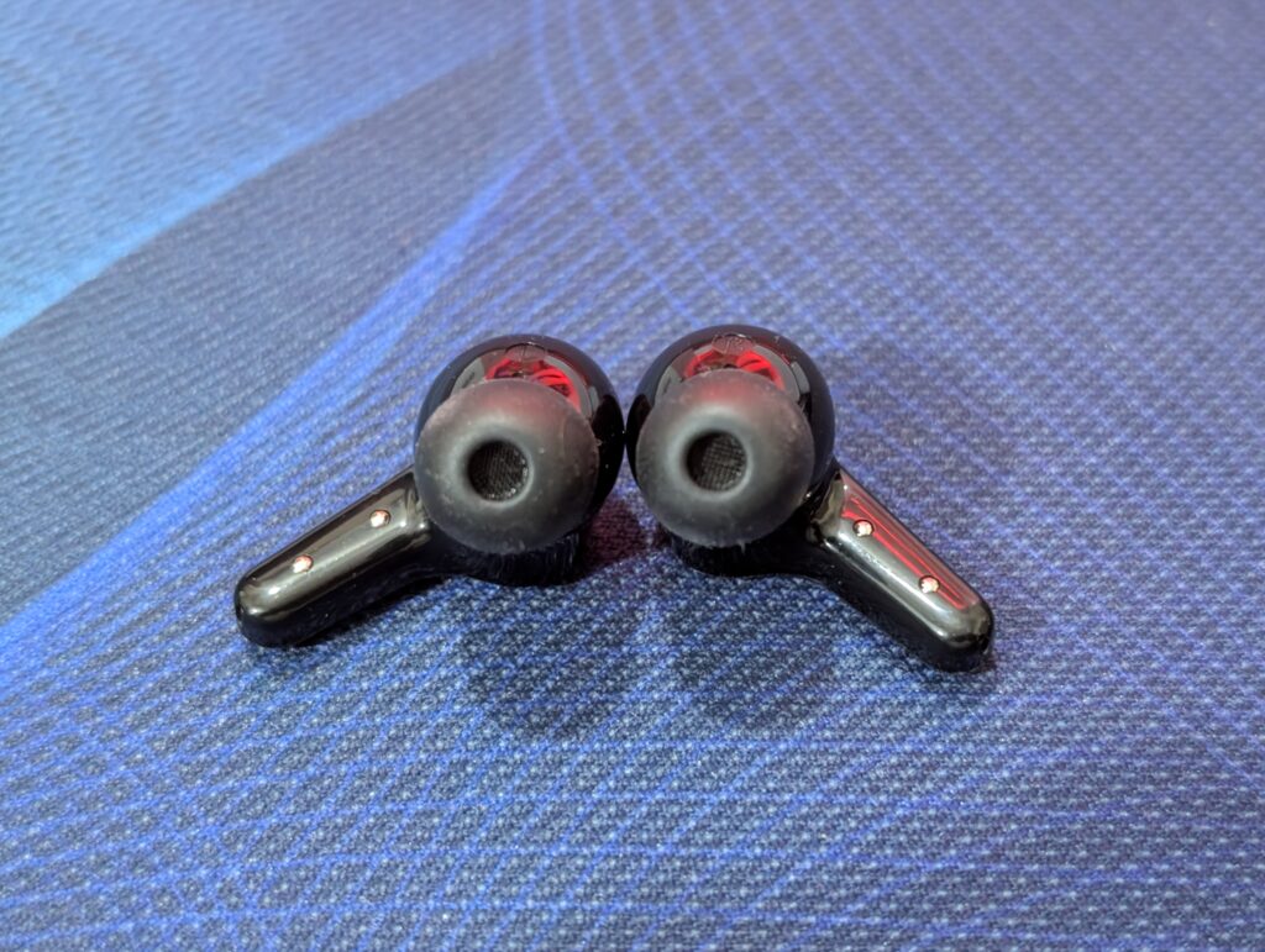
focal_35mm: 49
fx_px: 1793
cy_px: 476
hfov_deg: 38.9
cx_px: 632
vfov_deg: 29.7
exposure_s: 1/28.8
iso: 745
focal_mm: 6.9
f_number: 1.68
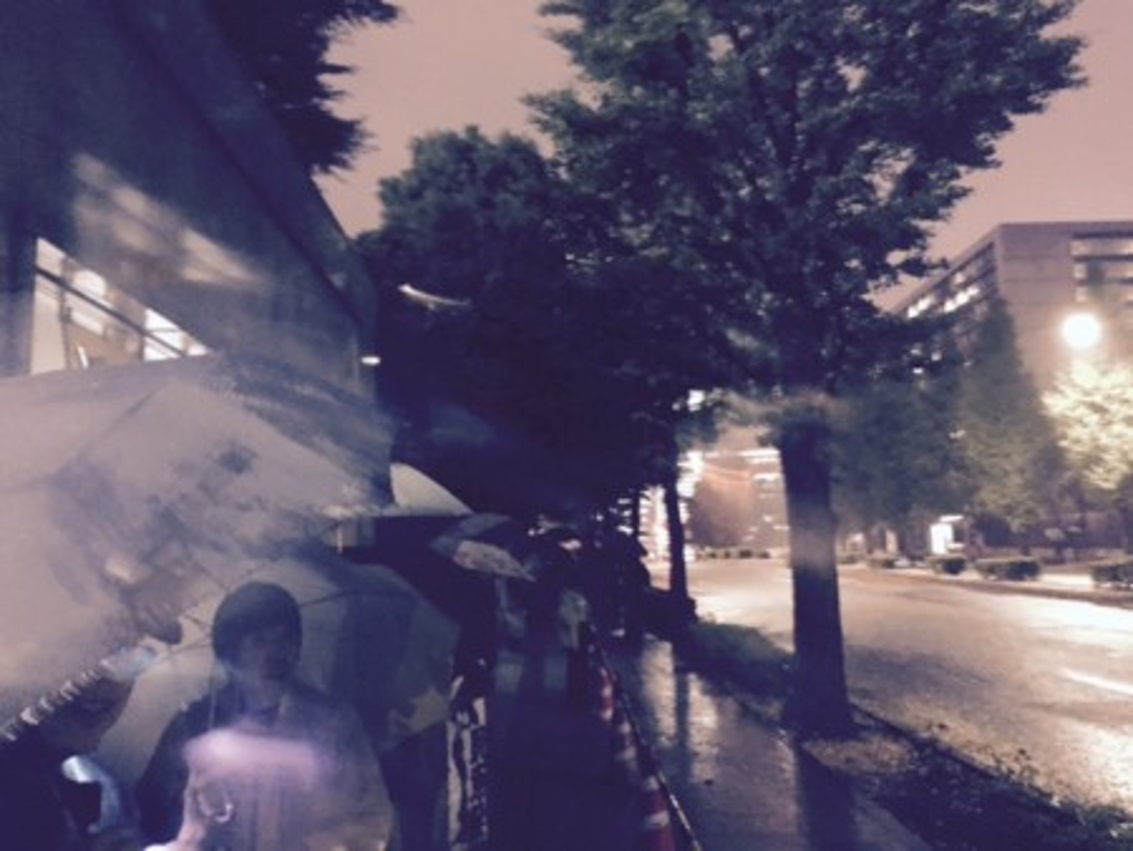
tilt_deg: +7.6
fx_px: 950
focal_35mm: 29
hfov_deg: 61.6
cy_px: 426
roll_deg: +2.4
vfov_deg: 48.3
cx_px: 566
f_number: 2.2
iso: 1250
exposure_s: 1/15
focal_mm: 4.15
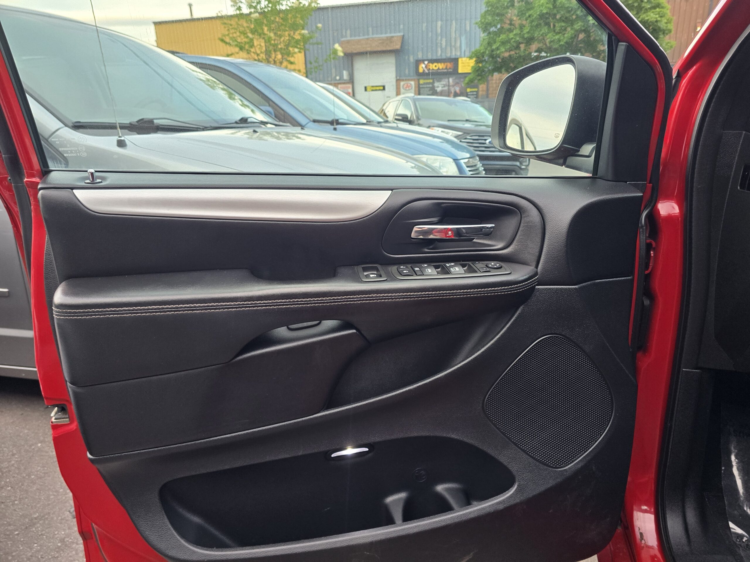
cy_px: 281
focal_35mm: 23
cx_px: 375
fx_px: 498
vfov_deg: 58.9
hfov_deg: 73.9
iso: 250
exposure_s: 1/120
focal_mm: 6.3
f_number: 1.7
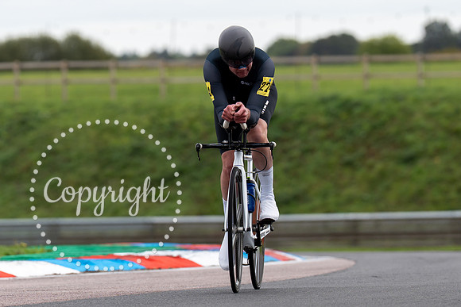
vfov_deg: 4.0
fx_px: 4442
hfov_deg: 5.9
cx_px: 222
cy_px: 165
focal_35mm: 347
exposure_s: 1/1000
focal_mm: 182
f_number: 3.5
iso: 125
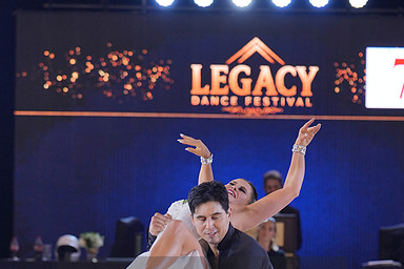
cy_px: 292
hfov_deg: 10.7
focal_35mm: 192
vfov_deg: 7.1
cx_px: 203
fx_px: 2154
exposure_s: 1/500
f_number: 2
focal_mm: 85
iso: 640
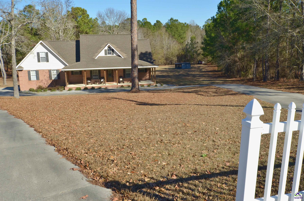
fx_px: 303
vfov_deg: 36.7
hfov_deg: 53.2
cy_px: 100
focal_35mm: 36
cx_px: 152
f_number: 9
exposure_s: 1/400
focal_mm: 24
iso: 200
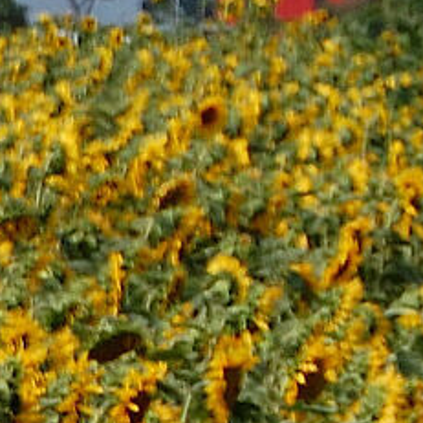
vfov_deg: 2.8
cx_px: 1921
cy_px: 253
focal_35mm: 636
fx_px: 8793
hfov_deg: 2.7
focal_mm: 48
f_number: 5.6
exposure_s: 1/640
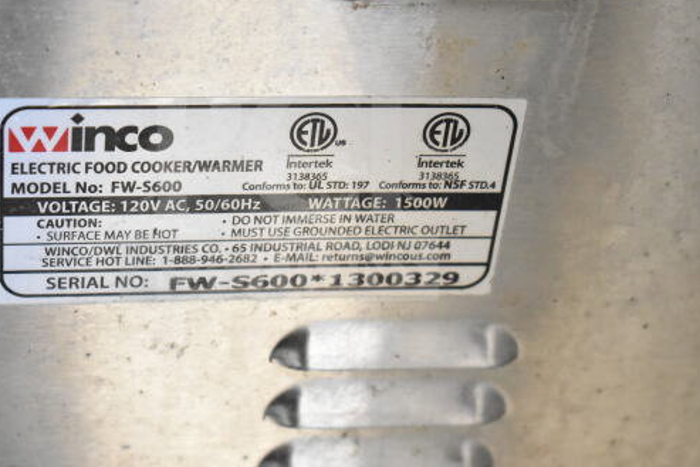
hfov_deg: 22.8
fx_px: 1731
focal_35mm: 89
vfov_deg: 15.4
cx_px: 278
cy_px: 188
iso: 4000
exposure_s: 1/80
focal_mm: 48
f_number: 5.3
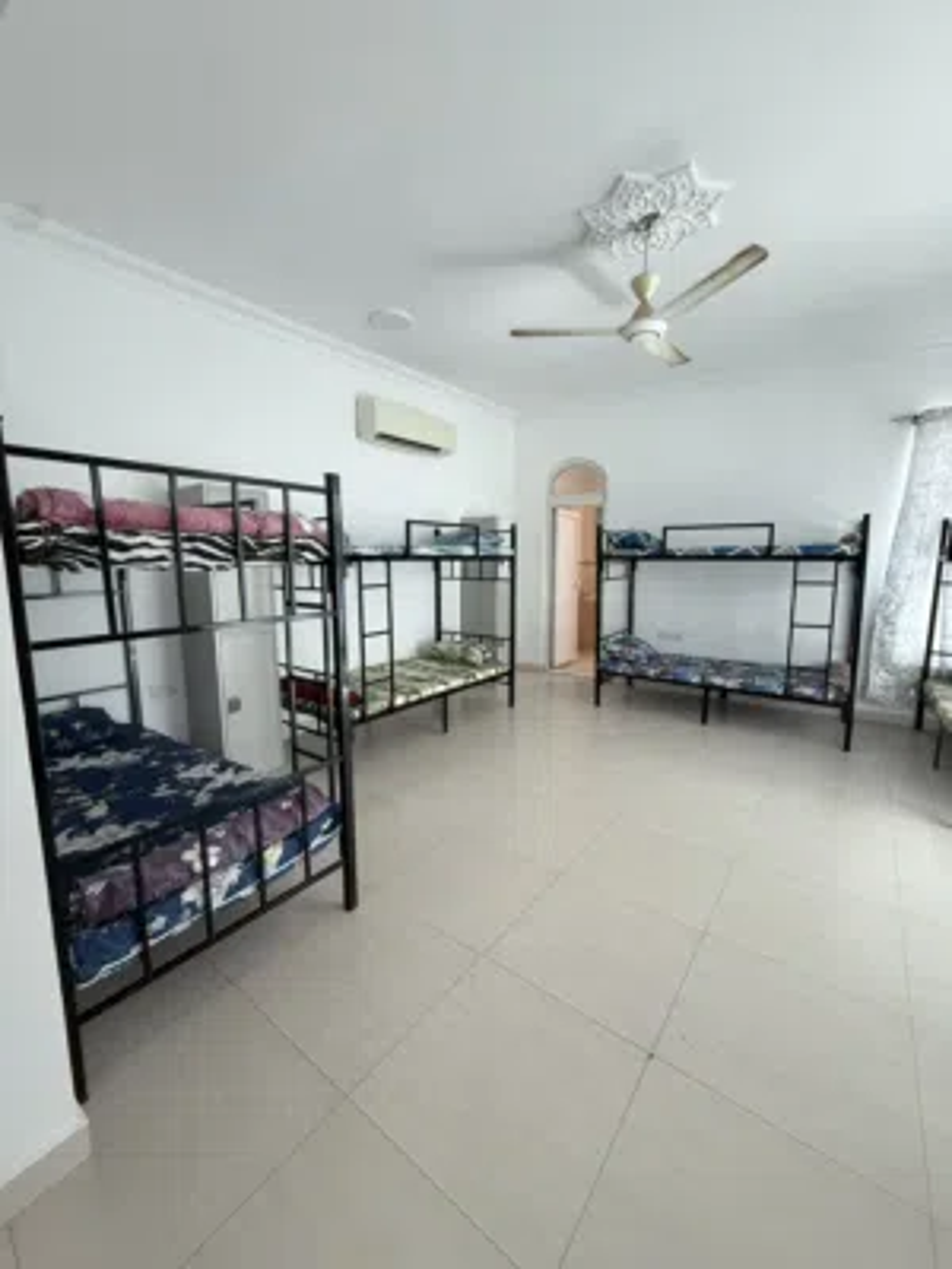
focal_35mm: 14
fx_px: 513
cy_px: 634
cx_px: 476
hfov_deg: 85.7
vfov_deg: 102.1
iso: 250
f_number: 2.2
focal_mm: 2.22
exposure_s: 1/99
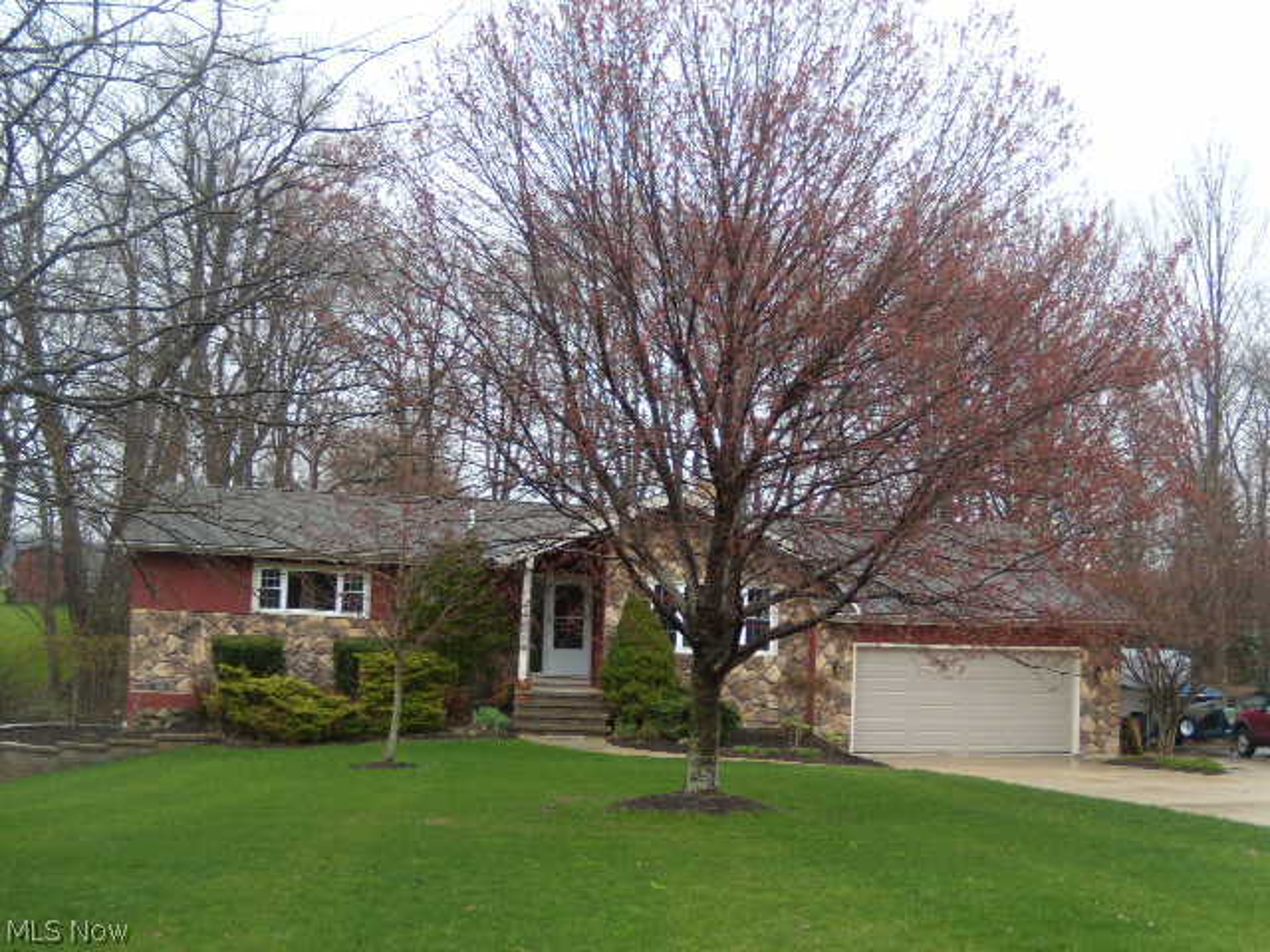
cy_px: 476
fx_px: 1321
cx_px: 635
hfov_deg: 51.4
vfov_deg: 39.7
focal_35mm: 36
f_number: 3.6
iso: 80
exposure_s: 1/160
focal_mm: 6.4
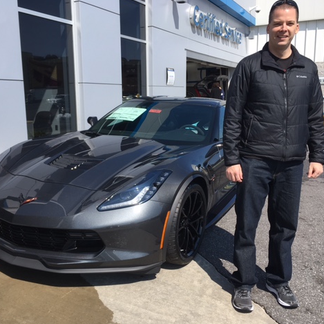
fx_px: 371
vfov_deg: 47.2
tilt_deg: -8.2
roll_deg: +2.3
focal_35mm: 35
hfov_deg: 47.2
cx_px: 146
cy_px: 161
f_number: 2.2
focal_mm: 4.15
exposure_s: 1/1350
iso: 25
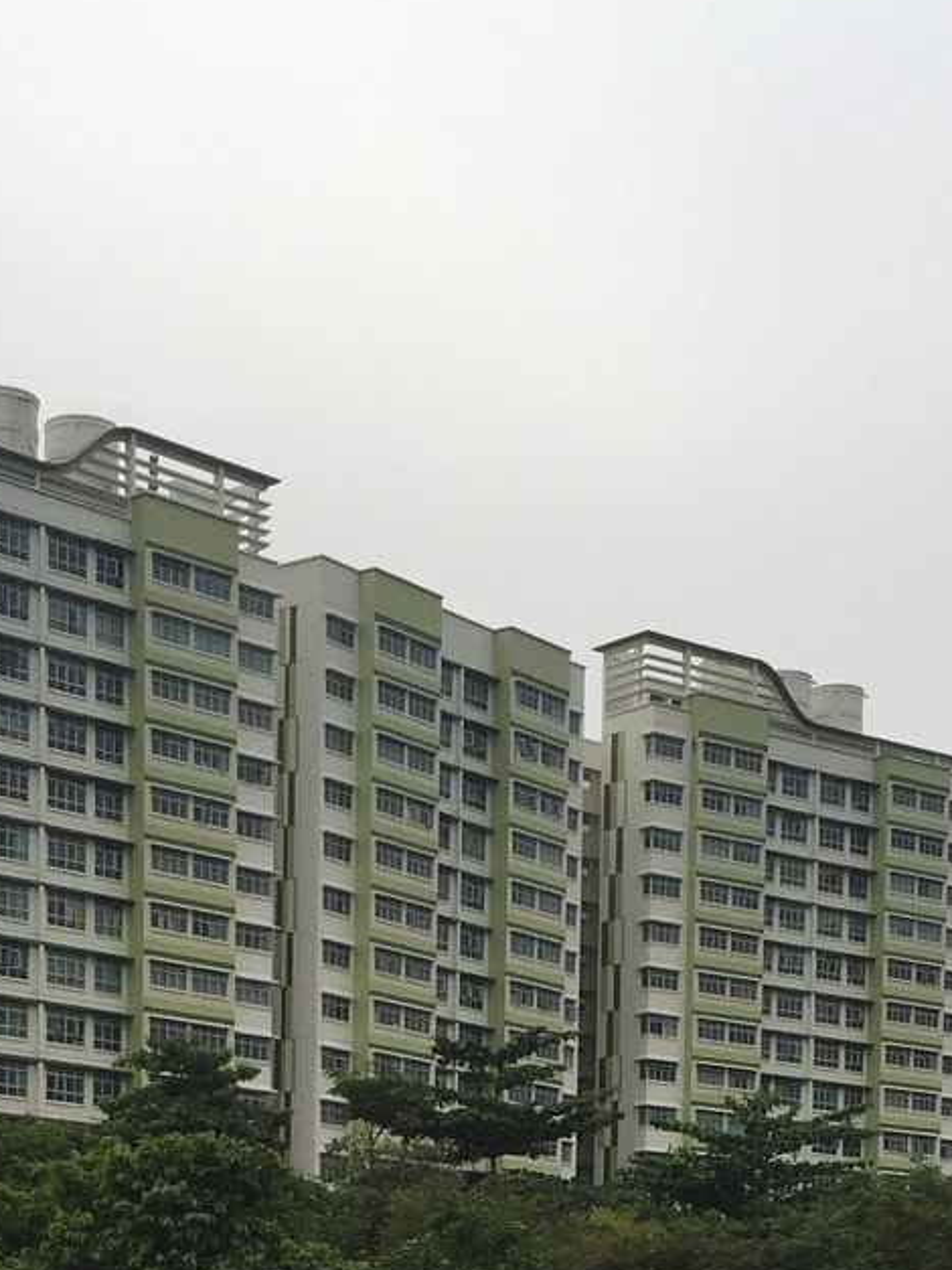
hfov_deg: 19.9
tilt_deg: -1.0
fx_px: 2714
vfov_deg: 23.8
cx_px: 440
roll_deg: -1.4
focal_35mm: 74
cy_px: 1558
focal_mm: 4.15
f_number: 2.2
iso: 32
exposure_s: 1/599
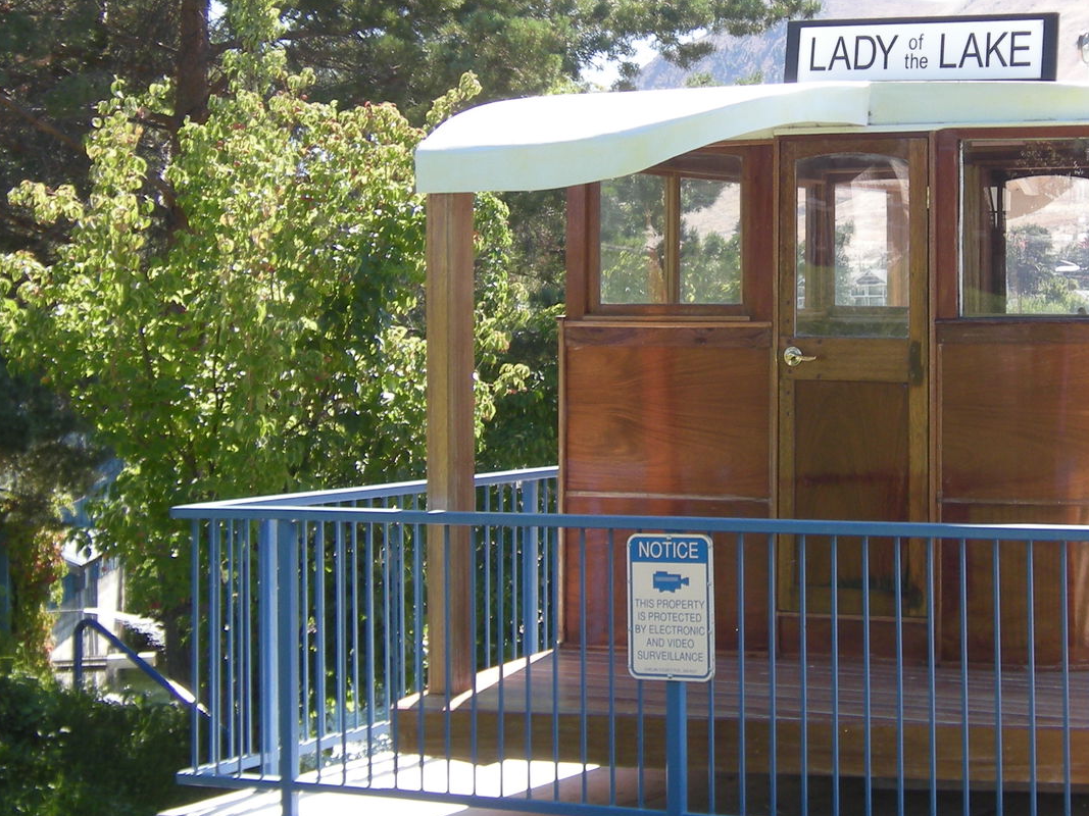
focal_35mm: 81
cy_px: 290
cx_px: 789
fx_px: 2548
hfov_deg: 23.9
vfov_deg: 18.2
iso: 64
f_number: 3.5
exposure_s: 1/186
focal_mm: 7.5
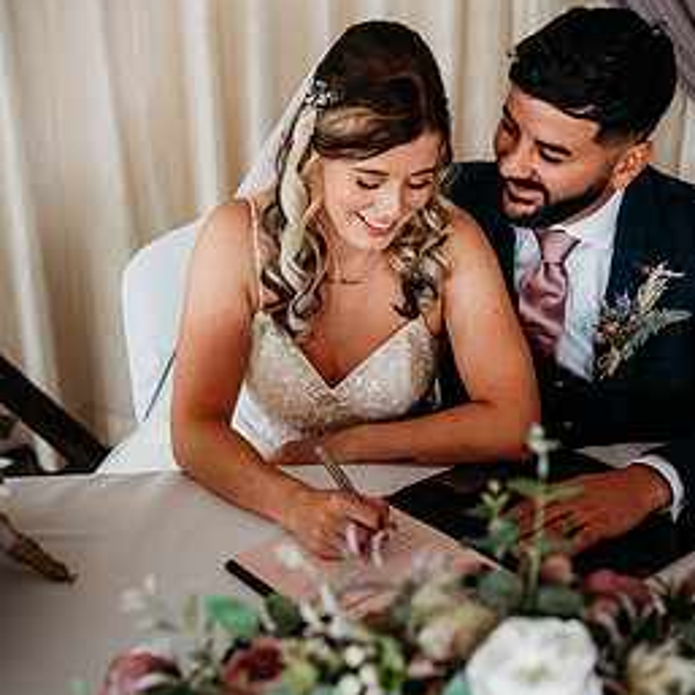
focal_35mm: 52
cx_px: 383
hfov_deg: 32.8
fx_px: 1181
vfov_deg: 32.8
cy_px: 338
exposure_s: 1/250
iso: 400
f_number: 2
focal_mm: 35
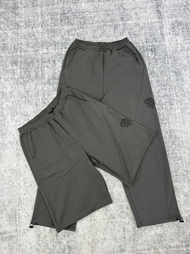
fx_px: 176
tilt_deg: -80.0
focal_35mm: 24
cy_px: 127
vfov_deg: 71.6
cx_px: 95
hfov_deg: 56.8
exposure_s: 1/100
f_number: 1.78
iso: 125
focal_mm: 6.76
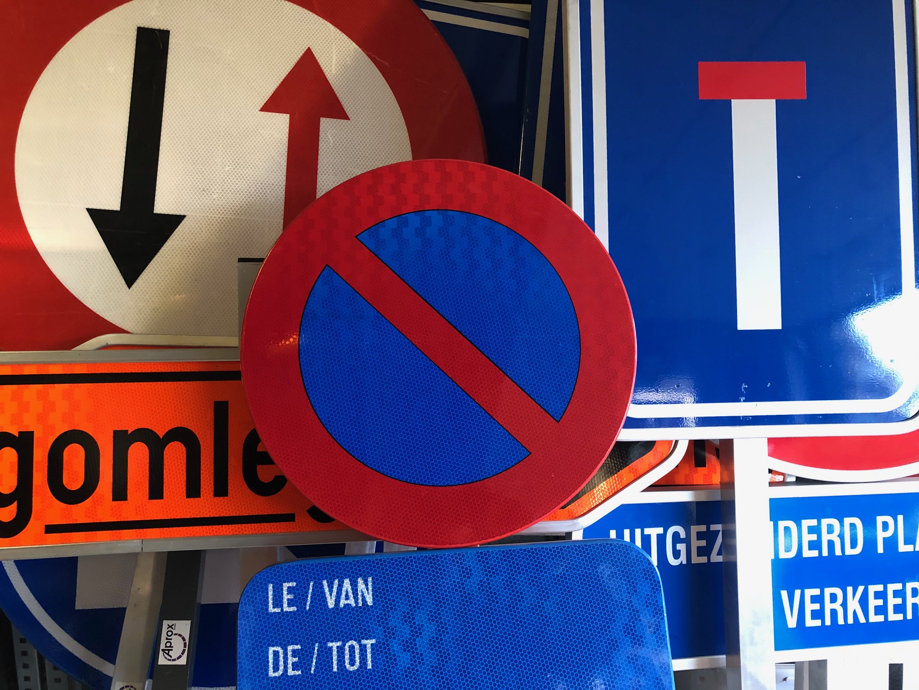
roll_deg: -0.2
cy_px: 345
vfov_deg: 49.7
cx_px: 460
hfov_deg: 63.4
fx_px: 743
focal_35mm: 28
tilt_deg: -10.1
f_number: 1.8
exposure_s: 1/14
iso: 100
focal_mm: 4
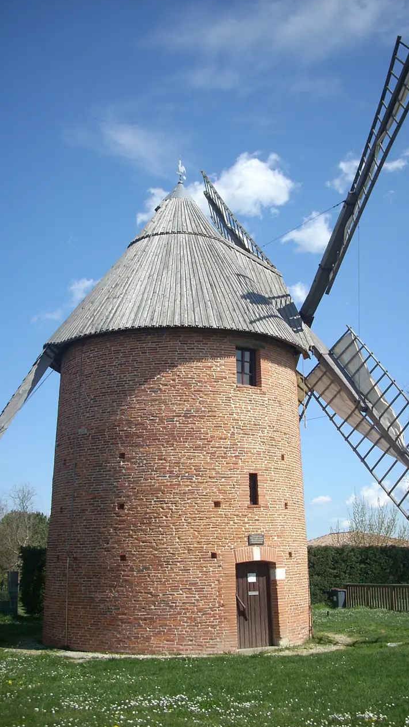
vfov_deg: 49.4
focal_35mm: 41
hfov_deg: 28.9
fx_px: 790
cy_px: 361
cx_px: 249
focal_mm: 6.2
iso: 64
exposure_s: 1/261
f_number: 5.6
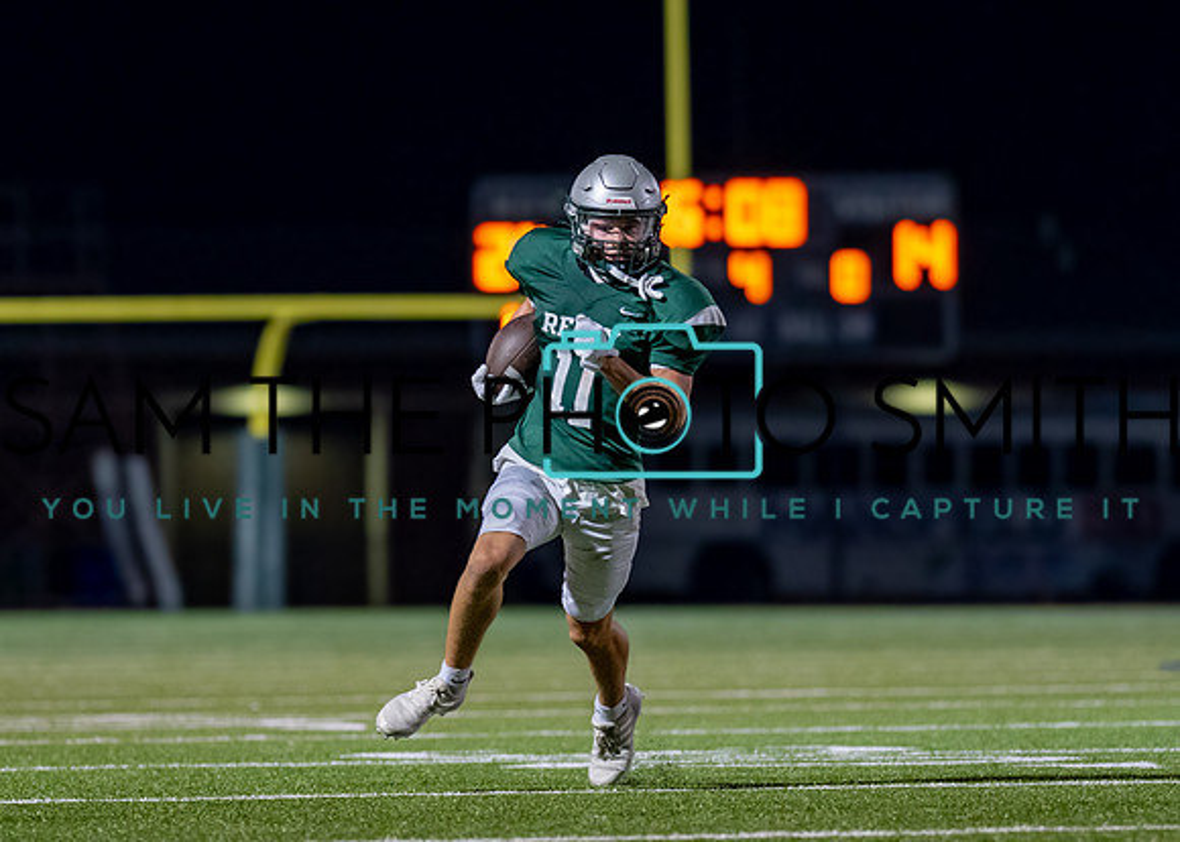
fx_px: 11625
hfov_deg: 5.8
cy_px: 470
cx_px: 617
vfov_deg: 4.1
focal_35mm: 347
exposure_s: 1/1000
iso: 1250
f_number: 1.8
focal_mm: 135
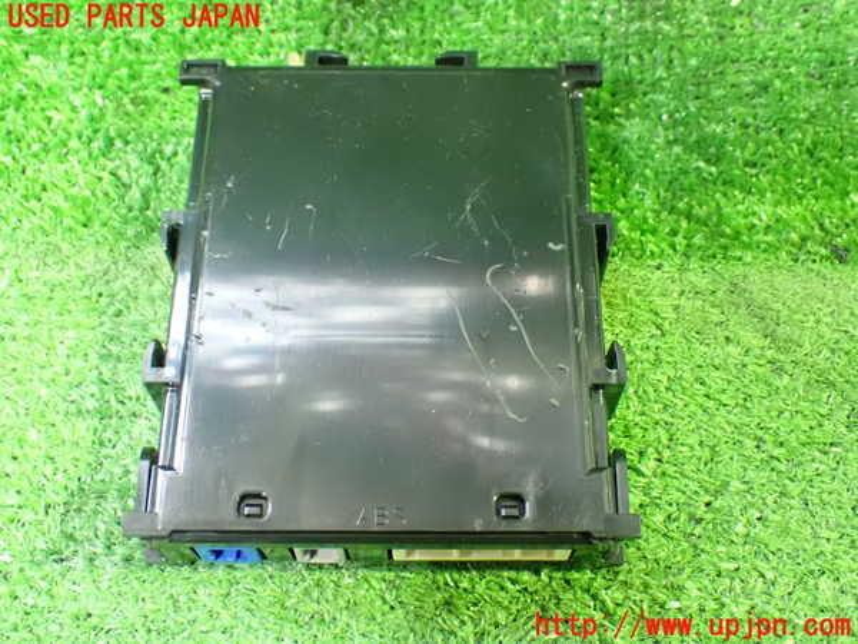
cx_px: 429
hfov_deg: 42.9
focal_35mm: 44
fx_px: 1091
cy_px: 322
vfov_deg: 32.9
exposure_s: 1/20
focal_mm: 7.84
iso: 1600
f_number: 2.9
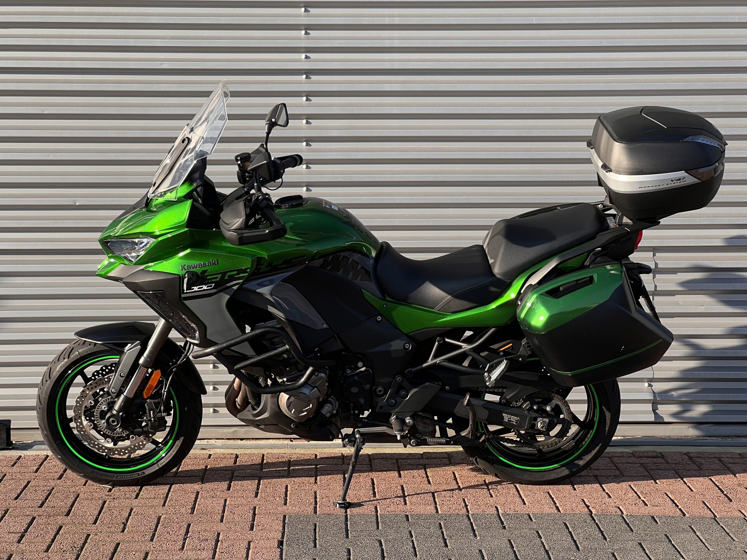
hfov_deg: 25.3
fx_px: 1662
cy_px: 280
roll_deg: +0.8
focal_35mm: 77
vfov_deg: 19.1
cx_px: 374
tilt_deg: -5.7
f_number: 2.8
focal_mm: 9
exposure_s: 1/247
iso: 32
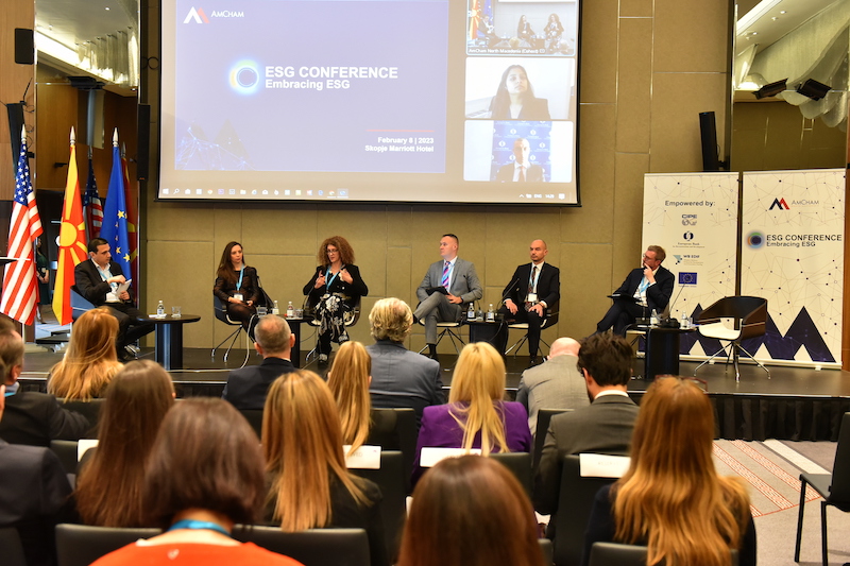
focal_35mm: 36
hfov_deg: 53.1
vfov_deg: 36.9
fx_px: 850
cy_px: 283
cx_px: 425
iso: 2500
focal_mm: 36
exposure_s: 1/20
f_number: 4
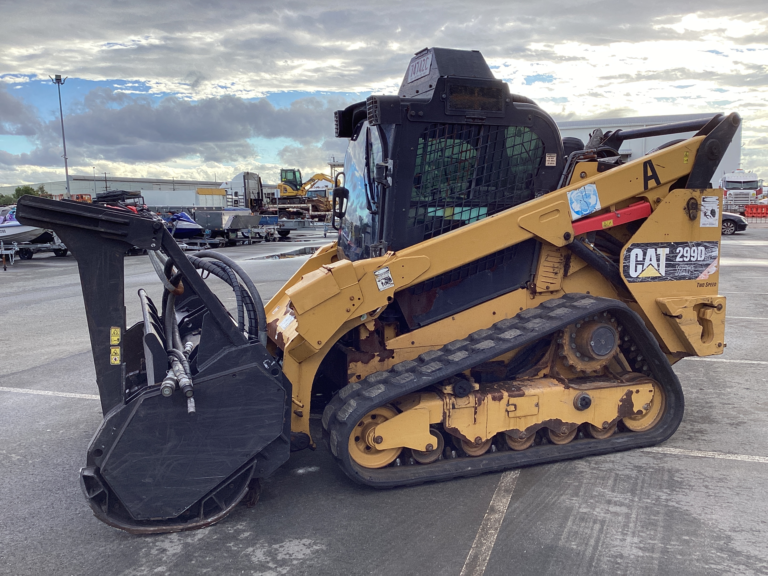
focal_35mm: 31
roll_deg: +1.2
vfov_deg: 45.4
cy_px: 288
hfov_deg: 58.4
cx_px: 384
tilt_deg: -8.7
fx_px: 688
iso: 25
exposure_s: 1/326
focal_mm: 3.3
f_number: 2.4
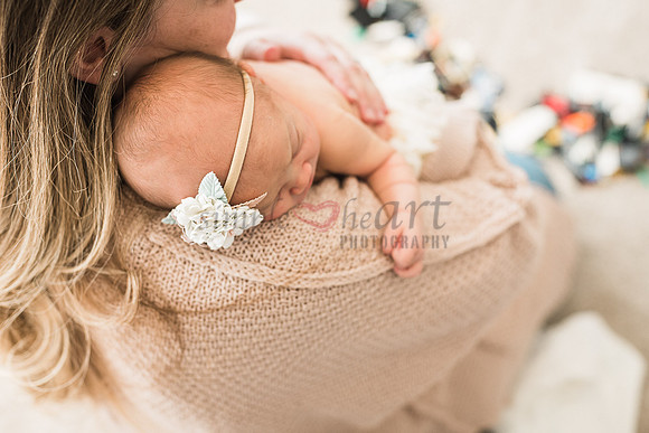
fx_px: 902
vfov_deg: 27.0
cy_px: 216
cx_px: 324
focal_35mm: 50
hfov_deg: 39.6
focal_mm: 50
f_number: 3.5
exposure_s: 1/160
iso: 640
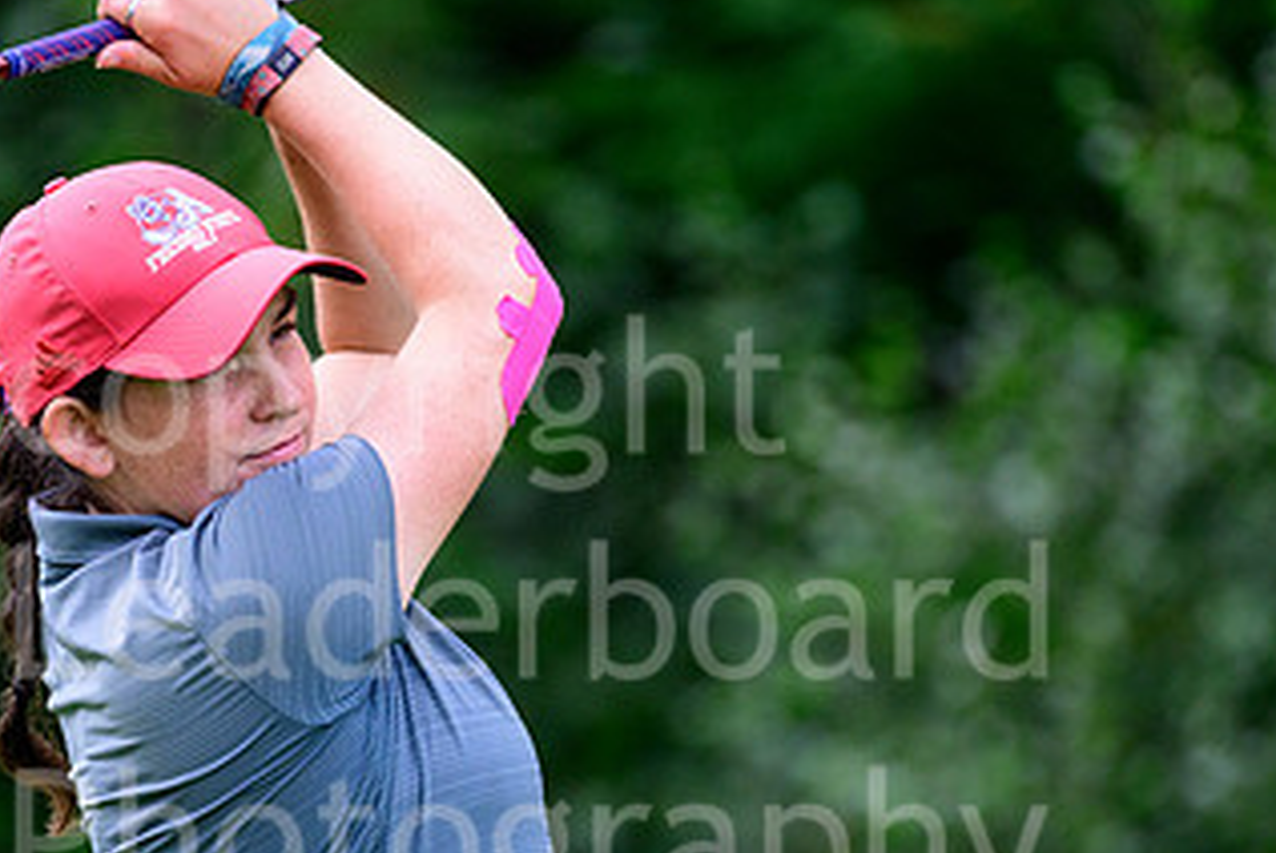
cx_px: 535
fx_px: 25933
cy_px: 650
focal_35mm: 731
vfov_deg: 1.9
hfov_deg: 2.8
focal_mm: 400
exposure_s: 1/1250
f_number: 5.6
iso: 1600
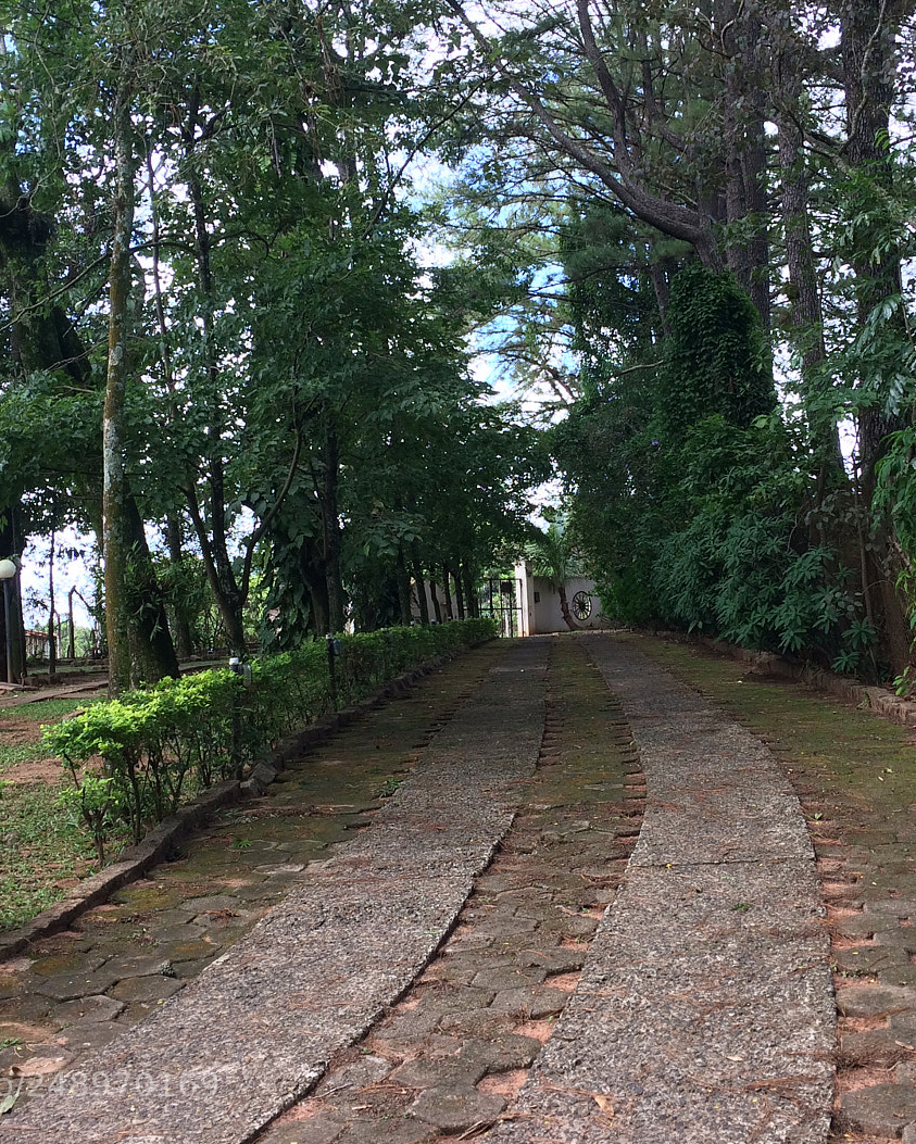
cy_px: 518
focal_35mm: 43
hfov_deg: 34.9
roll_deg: +2.4
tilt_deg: +1.1
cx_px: 519
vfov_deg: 42.8
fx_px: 1457
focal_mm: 4.15
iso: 32
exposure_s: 1/126
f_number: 2.2
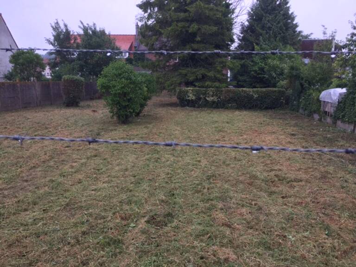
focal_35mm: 29
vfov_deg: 48.2
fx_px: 298
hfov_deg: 61.7
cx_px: 178
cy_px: 134
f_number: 2.2
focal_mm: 4.15
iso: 32
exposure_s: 1/133
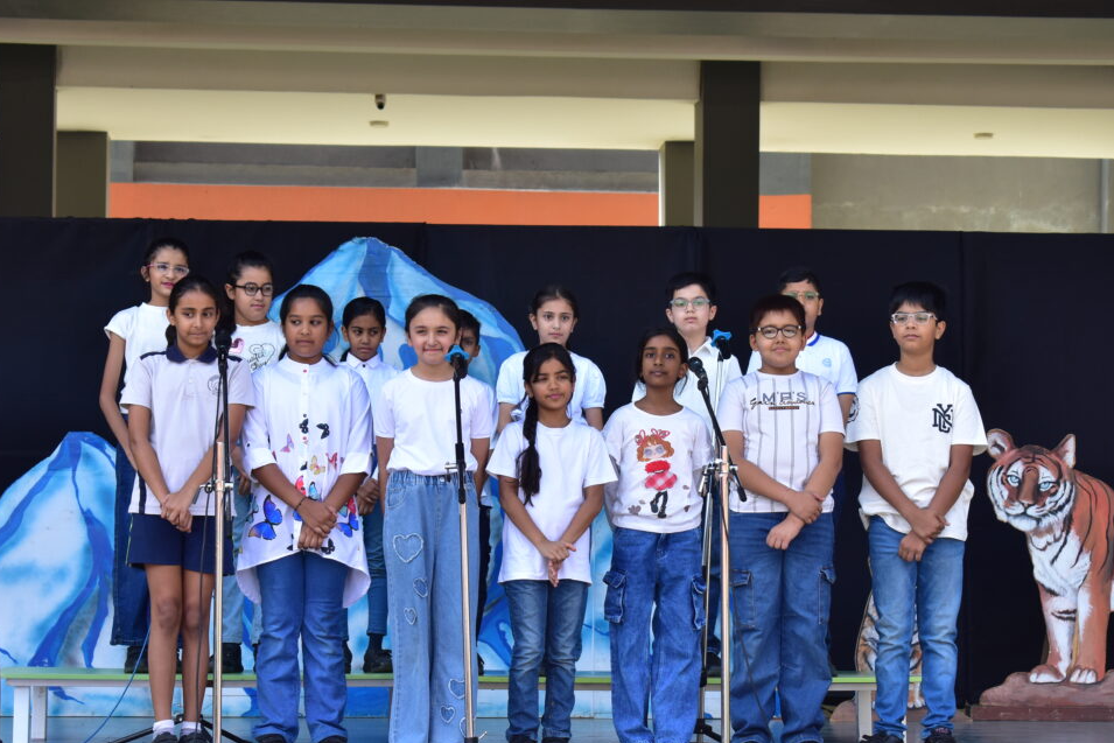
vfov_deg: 13.2
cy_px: 429
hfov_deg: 19.7
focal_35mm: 104
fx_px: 3207
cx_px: 553
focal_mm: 55
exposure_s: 1/160
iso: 250
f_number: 5.6
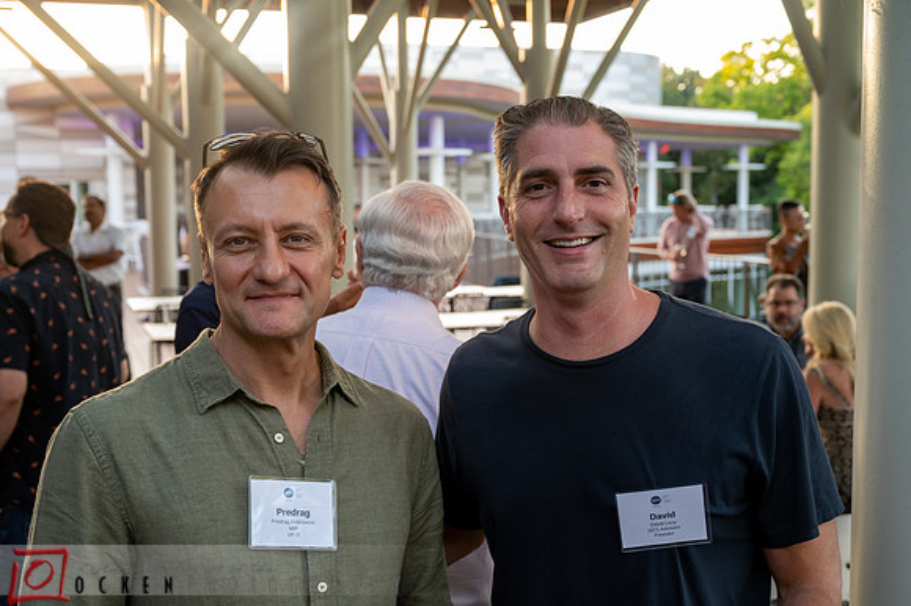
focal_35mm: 46
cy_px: 315
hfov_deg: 43.1
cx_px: 460
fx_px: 1154
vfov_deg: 29.4
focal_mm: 43
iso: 400
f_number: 5
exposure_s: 1/50
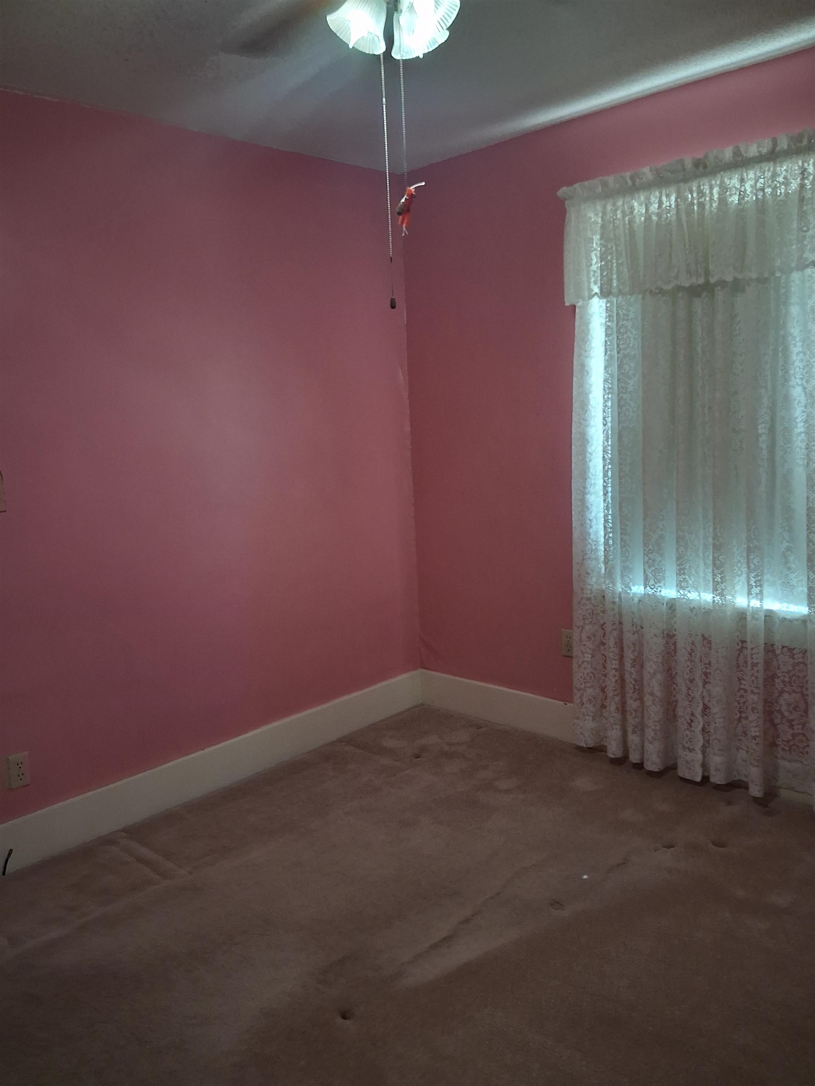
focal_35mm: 27
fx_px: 848
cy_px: 543
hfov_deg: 51.4
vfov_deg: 65.3
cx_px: 408
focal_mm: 4
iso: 320
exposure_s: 1/60
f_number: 1.8
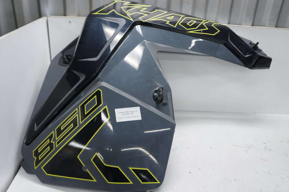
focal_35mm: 30
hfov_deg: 61.9
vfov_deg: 43.6
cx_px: 144
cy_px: 96
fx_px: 241
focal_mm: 20
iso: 200
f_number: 4
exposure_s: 1/60
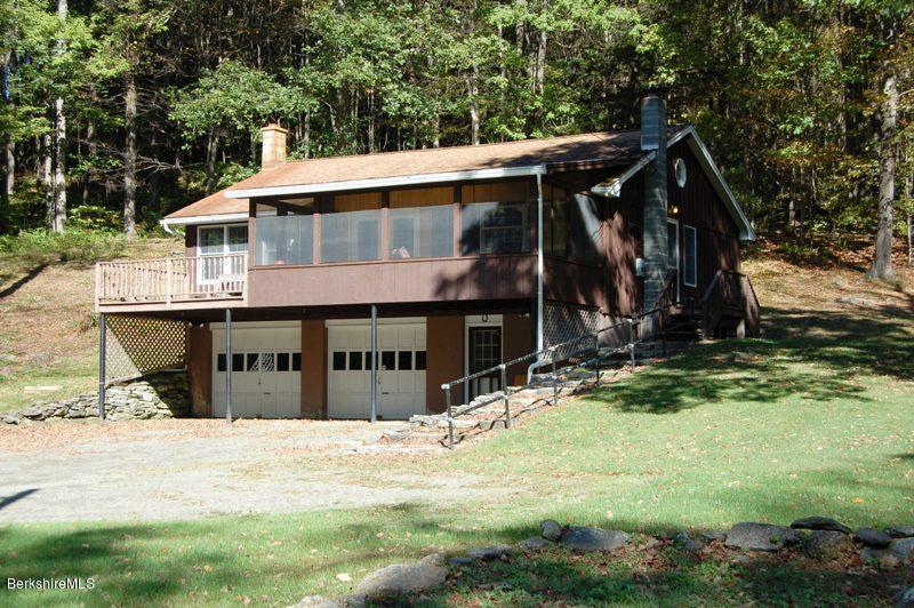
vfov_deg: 23.7
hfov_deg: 35.1
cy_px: 304
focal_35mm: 57
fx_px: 1446
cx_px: 457
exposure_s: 1/200
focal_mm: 38
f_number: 8
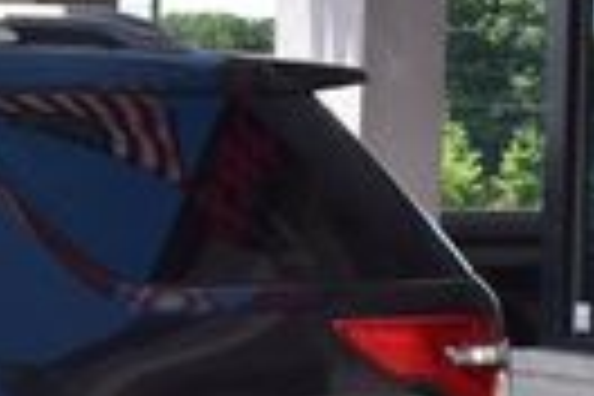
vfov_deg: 7.5
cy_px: 288
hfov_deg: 10.1
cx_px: -756
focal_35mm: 182
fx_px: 3010
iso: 400
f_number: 11
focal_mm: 25
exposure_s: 1/400
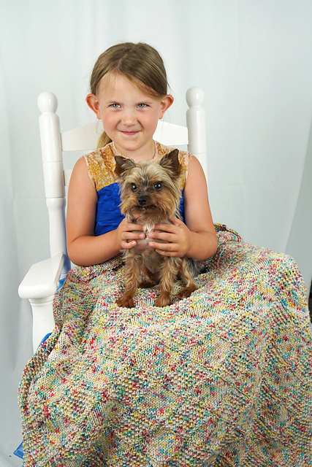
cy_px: 234
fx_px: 546
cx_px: 156
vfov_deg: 46.4
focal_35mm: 42
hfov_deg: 31.9
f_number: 6.3
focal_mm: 42
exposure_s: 1/50
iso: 125
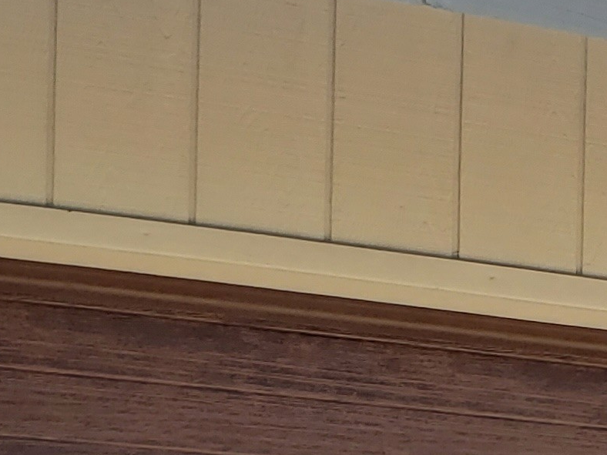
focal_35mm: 133
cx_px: 830
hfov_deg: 14.1
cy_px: 821
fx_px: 2332
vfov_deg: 10.5
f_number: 2.4
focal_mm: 4.3
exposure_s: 1/399
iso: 50
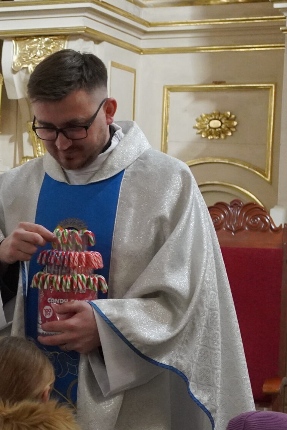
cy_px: 284
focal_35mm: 112
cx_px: -120
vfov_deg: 18.2
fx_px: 1341
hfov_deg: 11.8
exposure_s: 1/160
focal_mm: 33
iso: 3200
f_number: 4
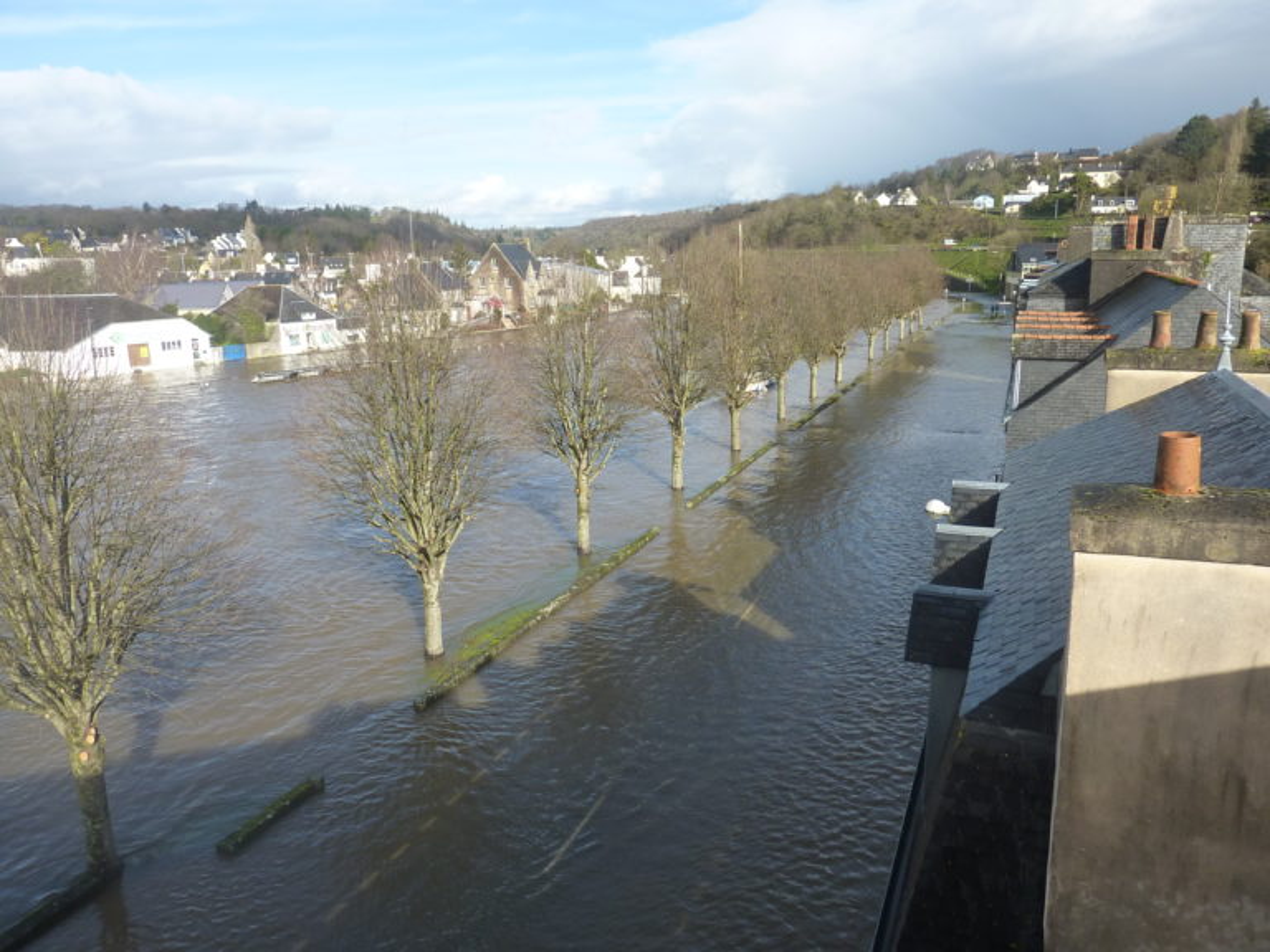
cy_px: 476
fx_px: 917
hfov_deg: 69.4
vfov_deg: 54.9
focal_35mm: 25
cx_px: 635
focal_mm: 4.1
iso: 125
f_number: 4
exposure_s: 1/500
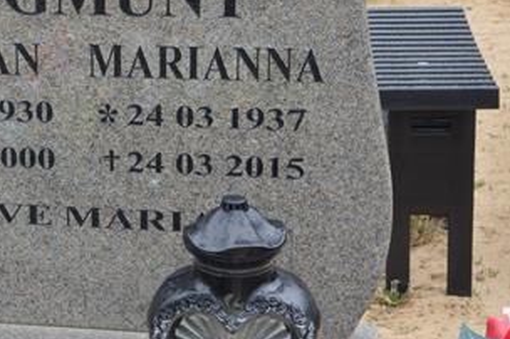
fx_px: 1698
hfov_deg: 16.8
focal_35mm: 120
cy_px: 134
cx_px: 15
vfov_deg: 11.4
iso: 320
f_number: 5.6
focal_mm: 38
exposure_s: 1/125
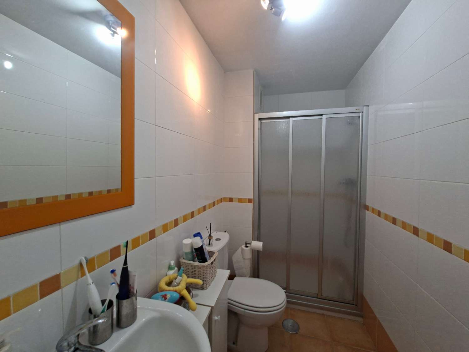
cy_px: 176
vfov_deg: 89.9
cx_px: 234
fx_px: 176
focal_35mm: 13
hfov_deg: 106.2
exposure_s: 1/50
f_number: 2.2
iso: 80
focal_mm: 1.74
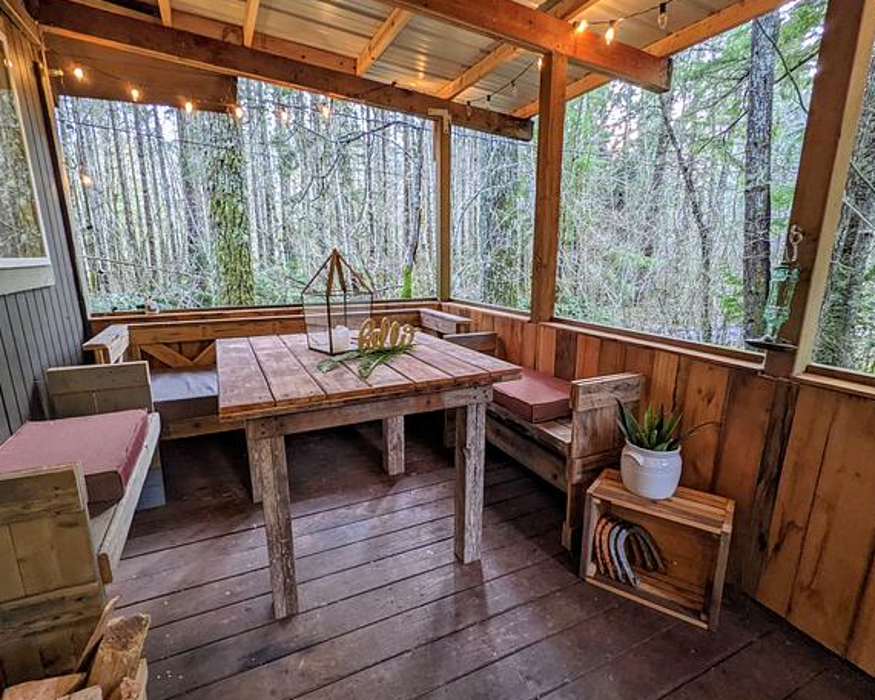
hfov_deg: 89.6
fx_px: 440
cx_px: 441
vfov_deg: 77.0
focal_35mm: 17
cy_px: 354
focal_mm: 2.22
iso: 128
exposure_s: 1/24
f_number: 2.2
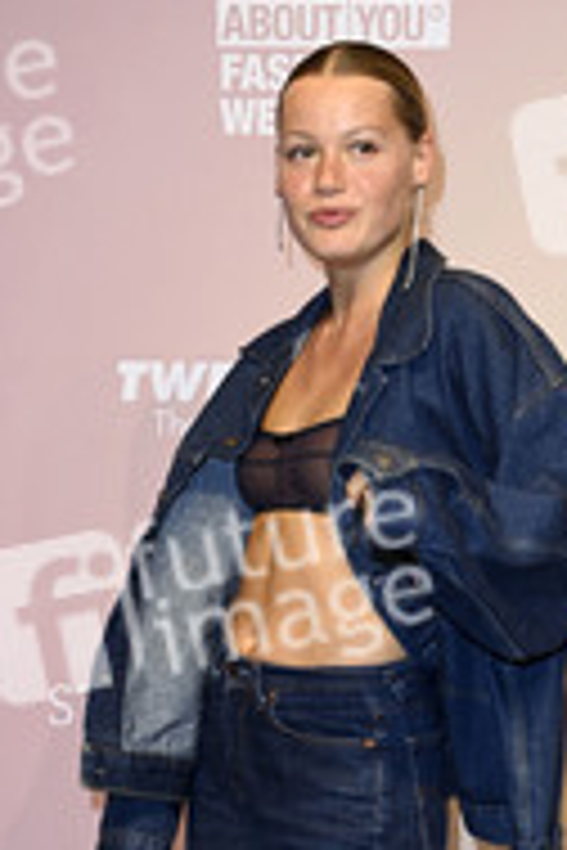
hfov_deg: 14.7
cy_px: 823
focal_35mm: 93
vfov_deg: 21.3
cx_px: 333
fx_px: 2197
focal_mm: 44
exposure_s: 1/160
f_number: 5.6
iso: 400
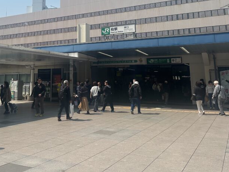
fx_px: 265
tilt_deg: +12.0
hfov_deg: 46.2
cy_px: 30
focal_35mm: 40
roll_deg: -0.7
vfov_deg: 34.7
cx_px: 81
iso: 80
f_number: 1.78
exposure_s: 1/8197
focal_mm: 6.86
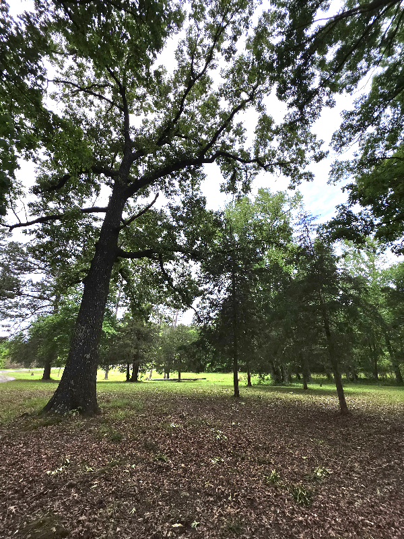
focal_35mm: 13
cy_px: 270
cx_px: 202
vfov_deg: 106.2
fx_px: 202
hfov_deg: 89.9
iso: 16
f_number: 1.9
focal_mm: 2.2
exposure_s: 1/357
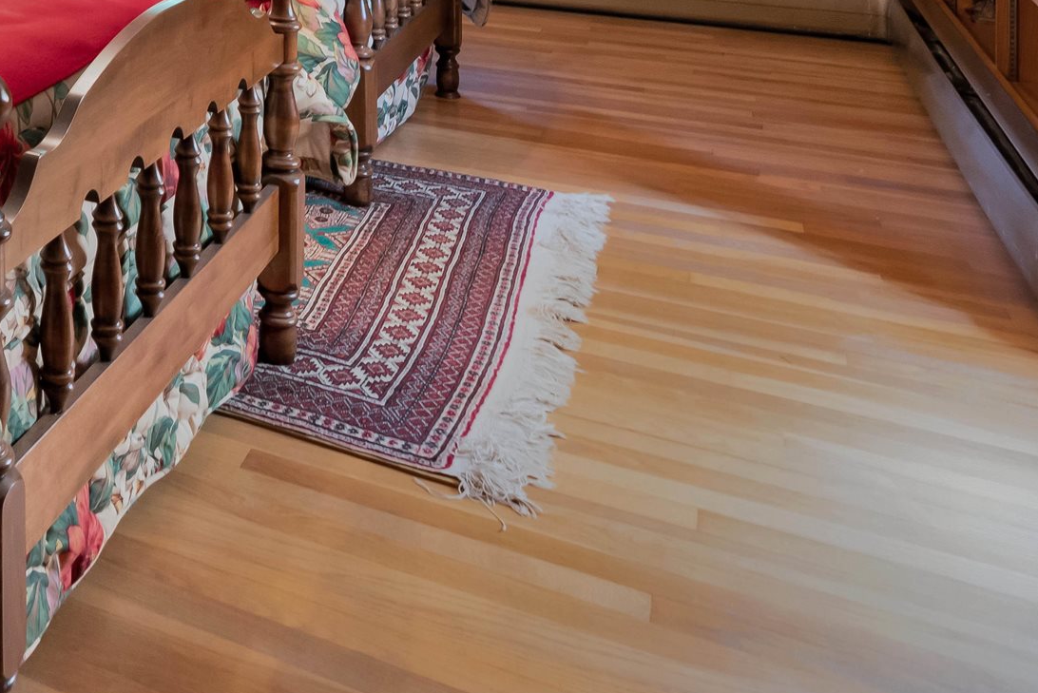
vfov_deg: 25.1
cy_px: -250
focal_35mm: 45
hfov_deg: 35.7
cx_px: -157
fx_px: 1298
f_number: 8
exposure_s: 1/90
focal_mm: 16
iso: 800
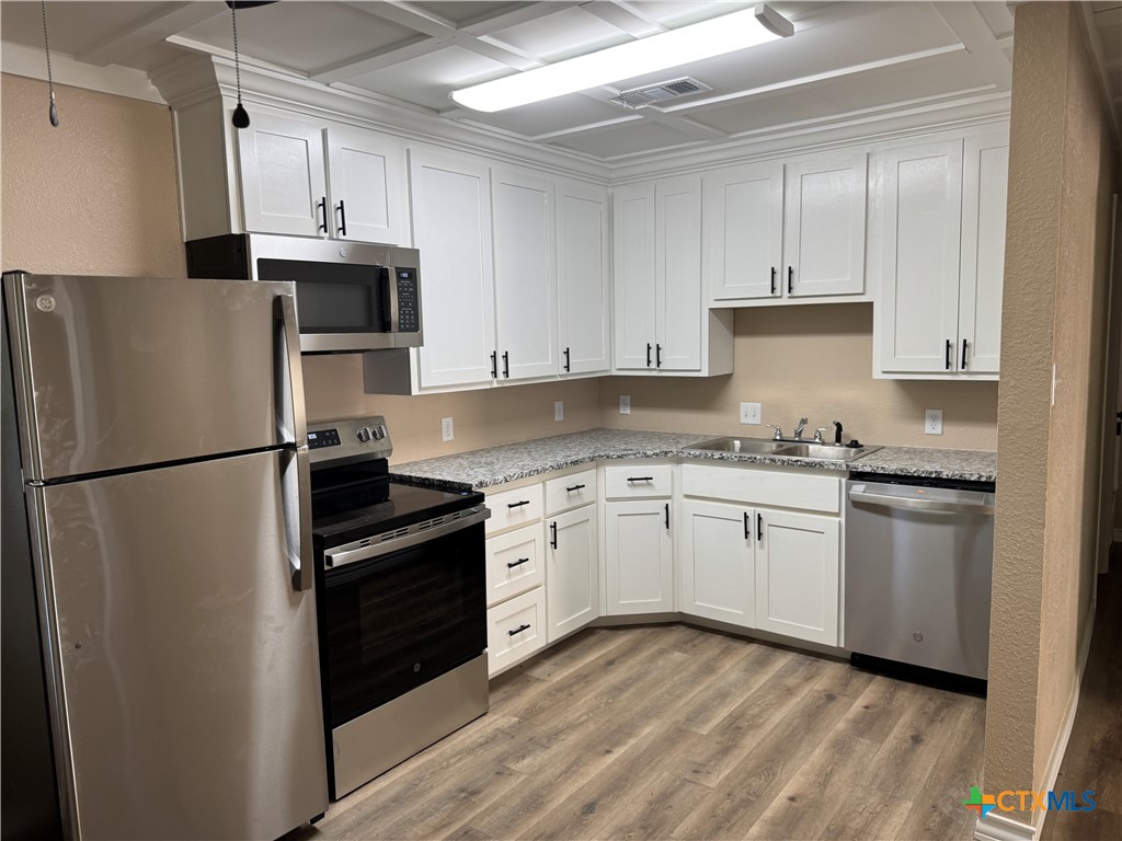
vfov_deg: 56.8
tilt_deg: -7.5
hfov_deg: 71.6
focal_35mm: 24
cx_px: 561
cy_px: 420
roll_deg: +0.8
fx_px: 778
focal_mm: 6.76
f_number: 1.78
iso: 100
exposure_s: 1/120
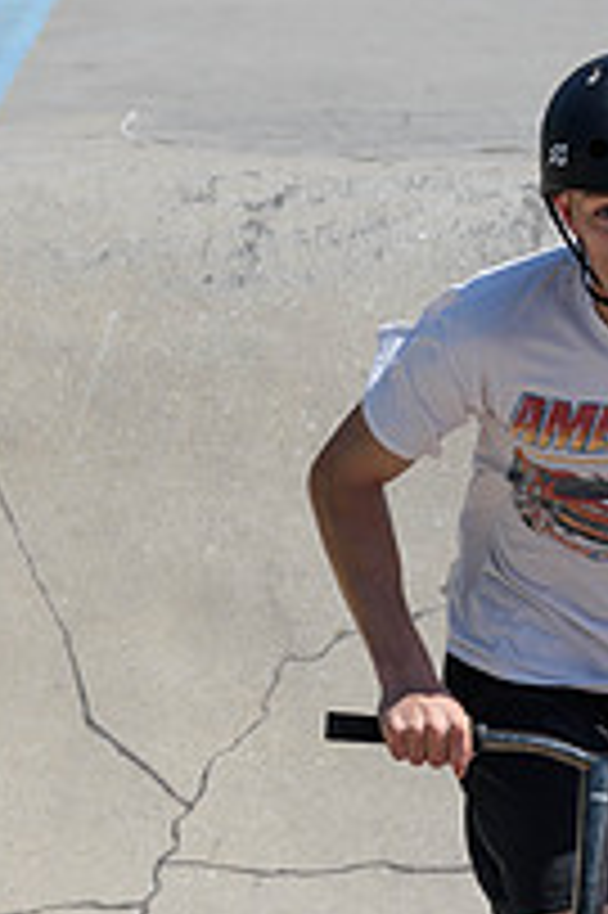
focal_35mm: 449
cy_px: 423
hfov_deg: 3.1
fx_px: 11393
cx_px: 581
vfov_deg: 4.6
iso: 250
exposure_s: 1/2000
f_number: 5.6
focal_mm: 135
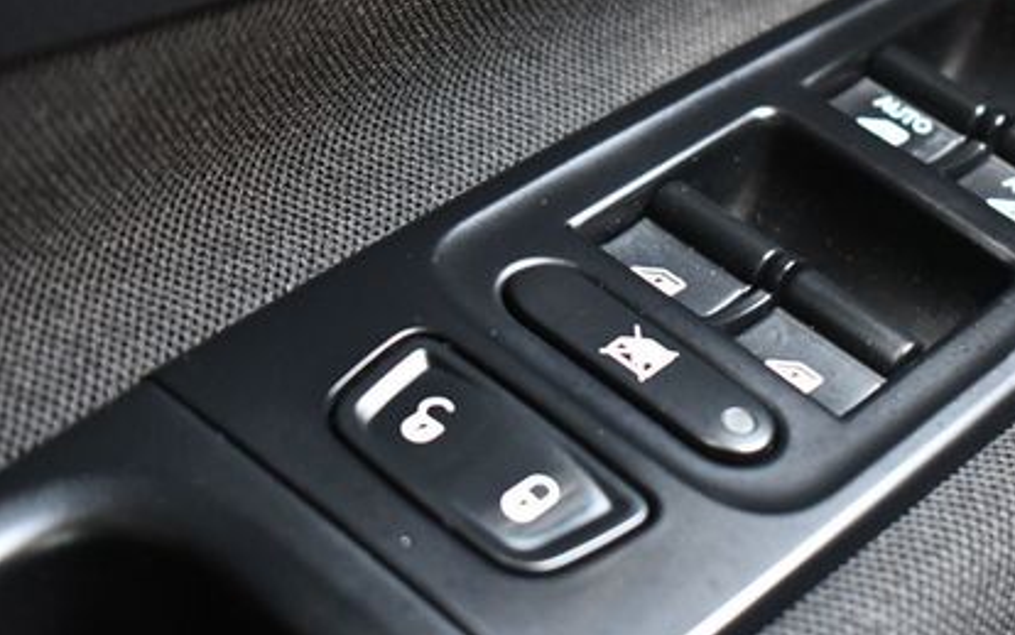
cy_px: 221
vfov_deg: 15.4
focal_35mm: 85
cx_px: 780
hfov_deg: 24.1
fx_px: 2352
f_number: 4.8
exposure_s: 1/60
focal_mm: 36
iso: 4500
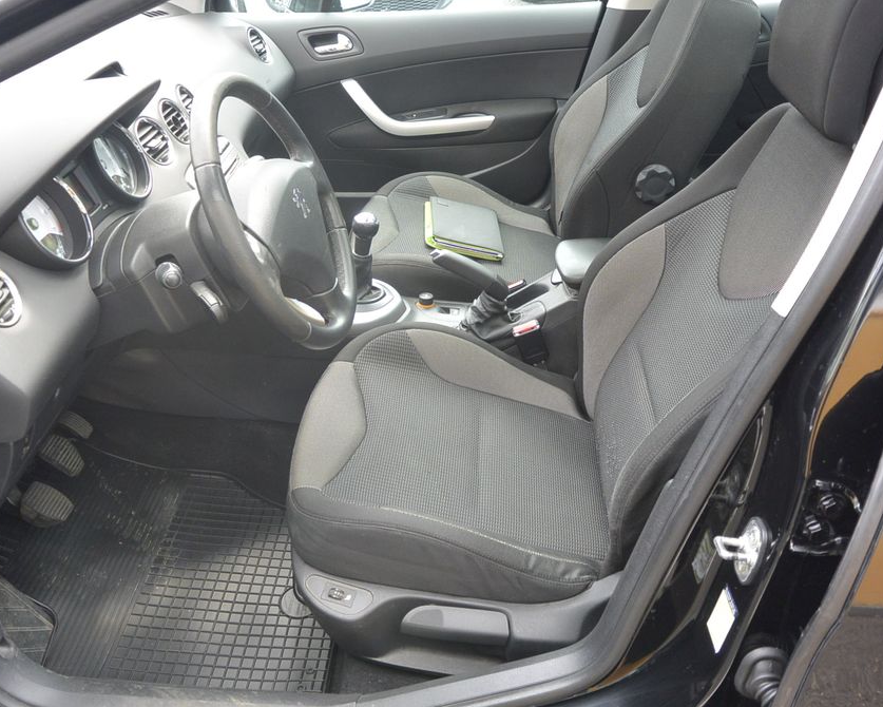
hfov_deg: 57.2
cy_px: 359
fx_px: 810
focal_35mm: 31
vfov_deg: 47.1
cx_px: 440
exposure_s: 1/125
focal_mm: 10
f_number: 3.5
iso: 200
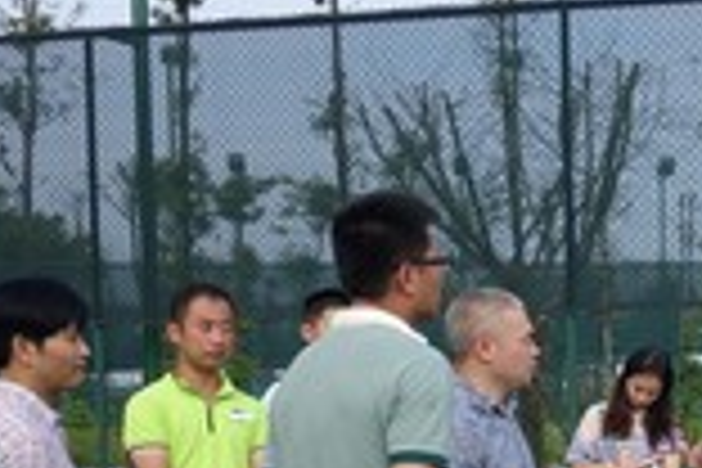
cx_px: 698
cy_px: 493
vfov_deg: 14.9
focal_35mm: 90
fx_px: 1755
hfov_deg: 21.8
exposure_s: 1/250
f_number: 5.6
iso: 125
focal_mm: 10.4
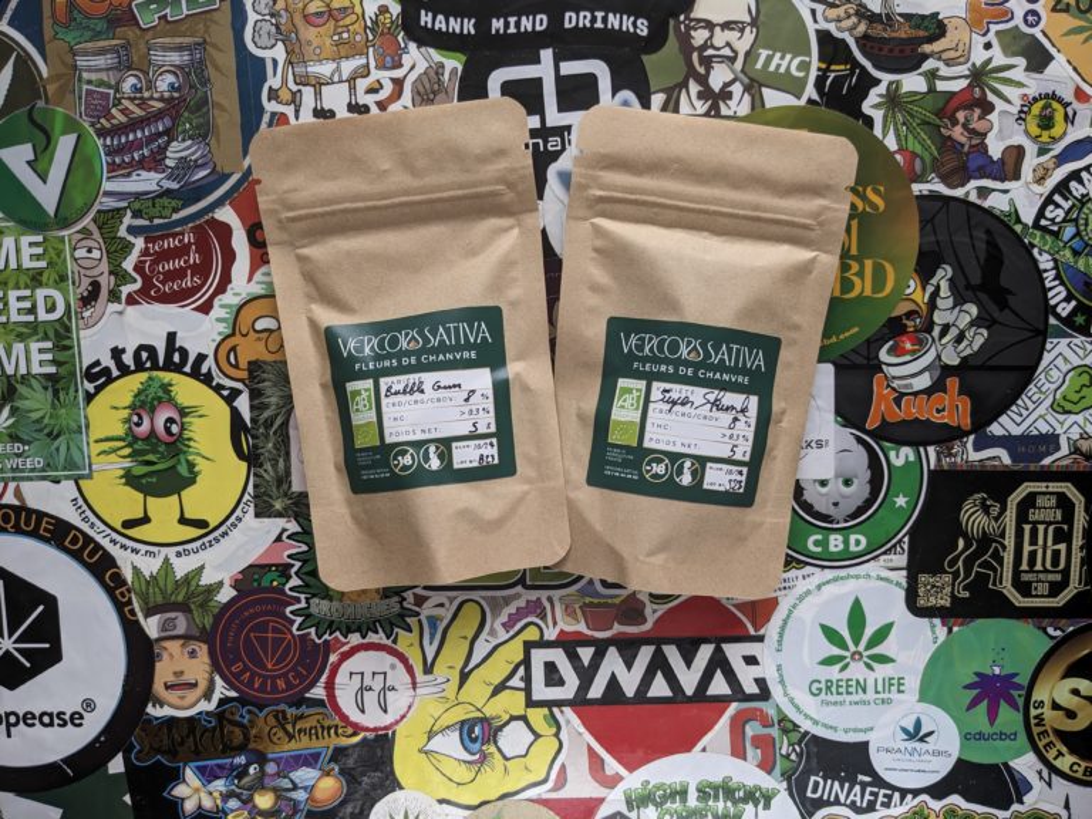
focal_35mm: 27
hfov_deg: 65.3
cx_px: 546
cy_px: 410
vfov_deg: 51.4
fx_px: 852
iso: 53
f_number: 1.73
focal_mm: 4.38
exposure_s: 1/104
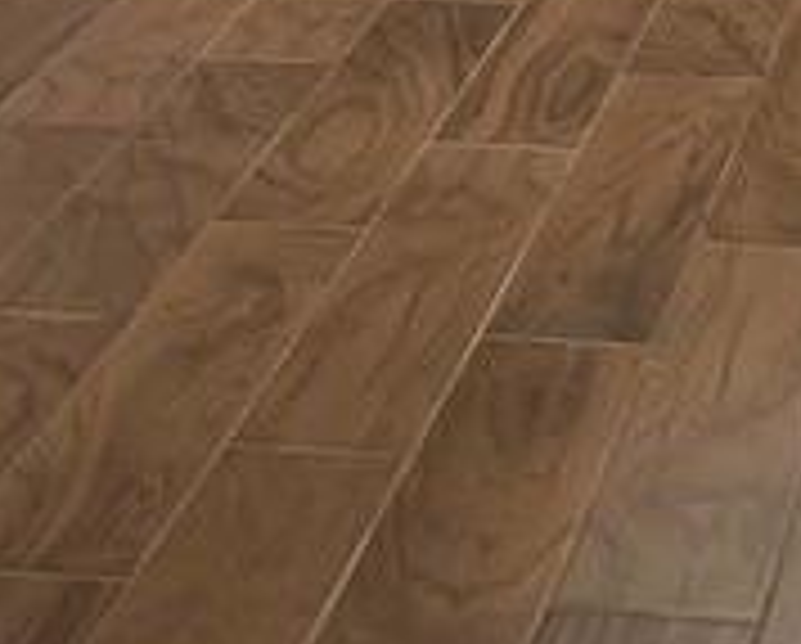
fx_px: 1995
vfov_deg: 15.0
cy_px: -644
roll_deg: +1.0
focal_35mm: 84
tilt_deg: -9.8
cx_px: 1071
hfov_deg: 20.5
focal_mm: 6.76
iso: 320
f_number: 1.78
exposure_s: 1/60
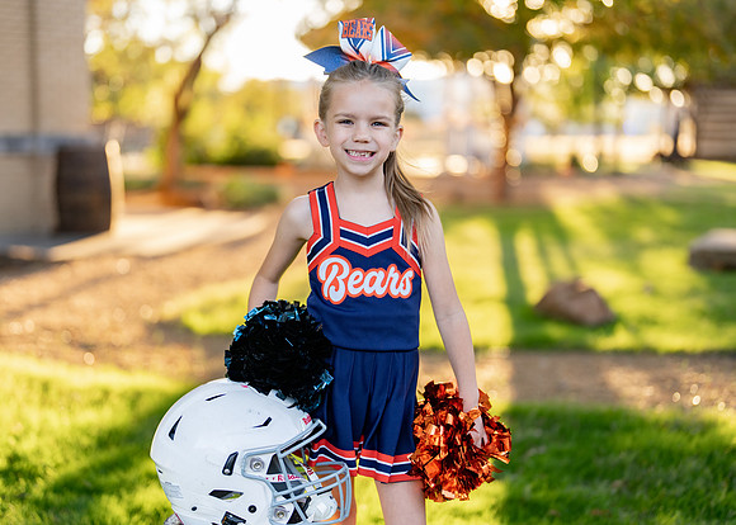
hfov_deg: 36.8
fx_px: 1106
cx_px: 343
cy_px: 263
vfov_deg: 26.7
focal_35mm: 53
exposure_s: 1/400
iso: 100
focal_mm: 50
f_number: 1.2
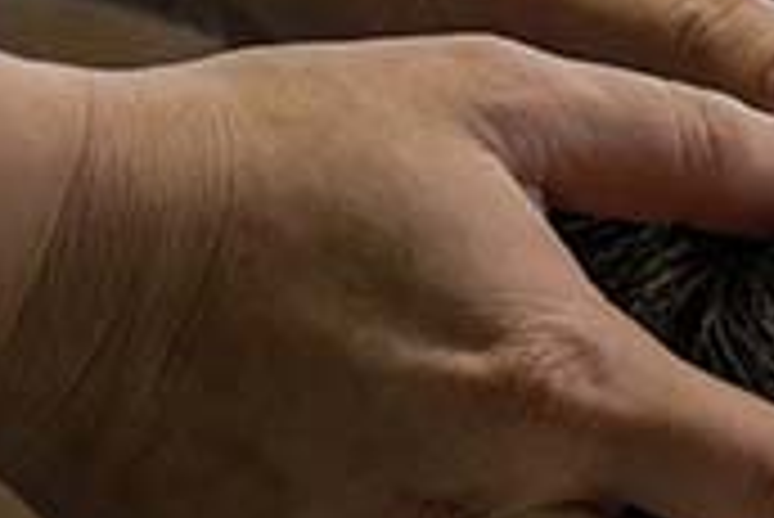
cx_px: 2110
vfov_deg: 2.7
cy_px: 212
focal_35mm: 503
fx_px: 10823
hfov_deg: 4.0
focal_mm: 90
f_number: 4
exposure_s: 1/200
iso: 800
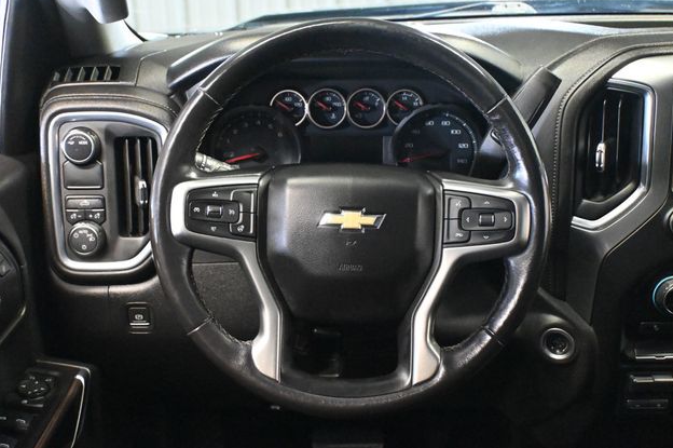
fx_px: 762
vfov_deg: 32.8
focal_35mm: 41
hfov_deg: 47.7
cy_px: 219
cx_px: 344
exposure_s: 1/30
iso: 12800
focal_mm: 26.5
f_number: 4.5
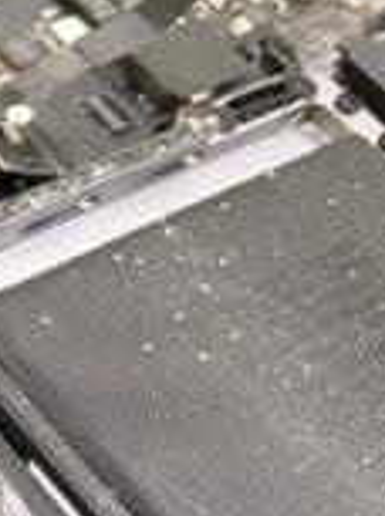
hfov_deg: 10.6
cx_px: -672
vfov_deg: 18.1
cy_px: 256
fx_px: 1623
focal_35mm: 109
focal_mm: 5.96
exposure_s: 1/60
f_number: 1.6
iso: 320
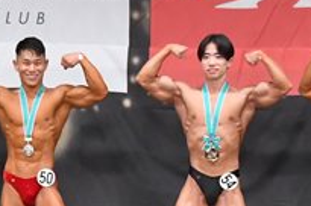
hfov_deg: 5.6
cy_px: 198
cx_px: 133
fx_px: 3165
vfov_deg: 3.7
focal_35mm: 367
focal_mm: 65
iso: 6400
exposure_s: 1/400
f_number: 5.6
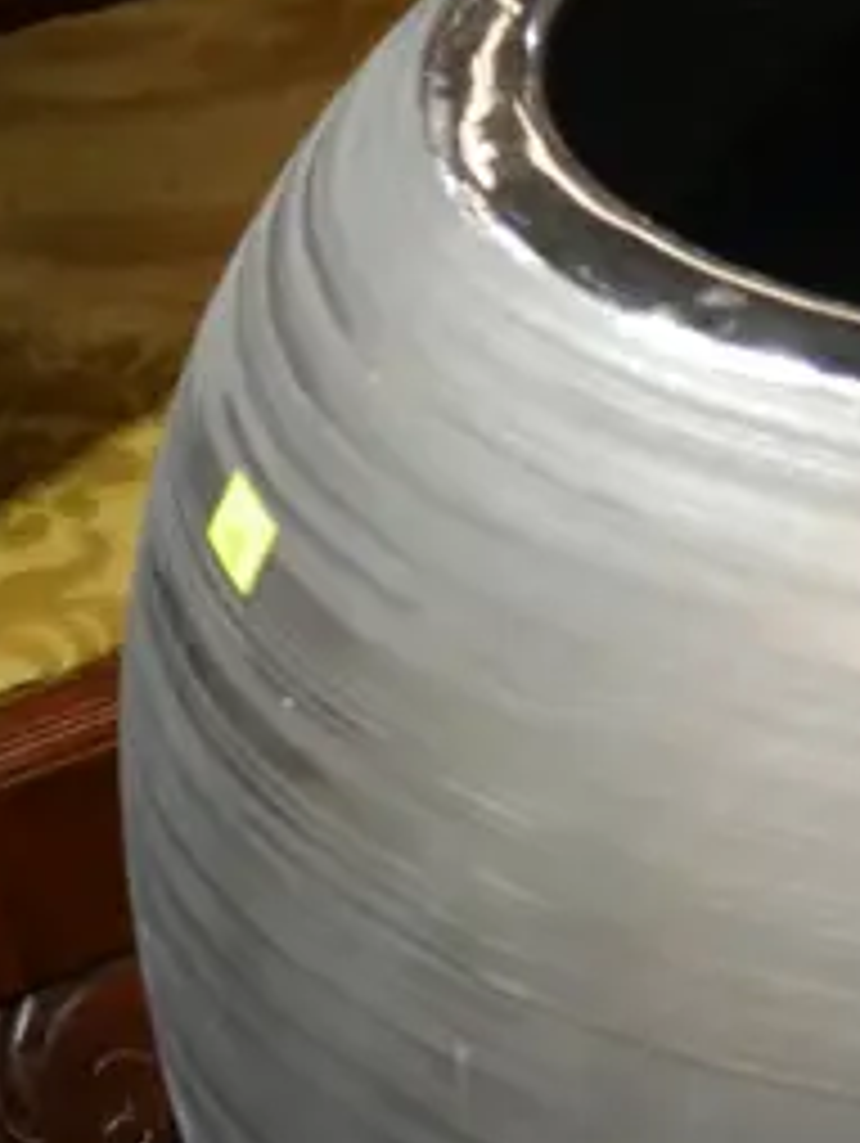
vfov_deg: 15.6
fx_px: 4001
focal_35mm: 121
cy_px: 1400
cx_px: 1344
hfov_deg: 11.7
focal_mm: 15
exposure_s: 1/60
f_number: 3.6
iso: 500
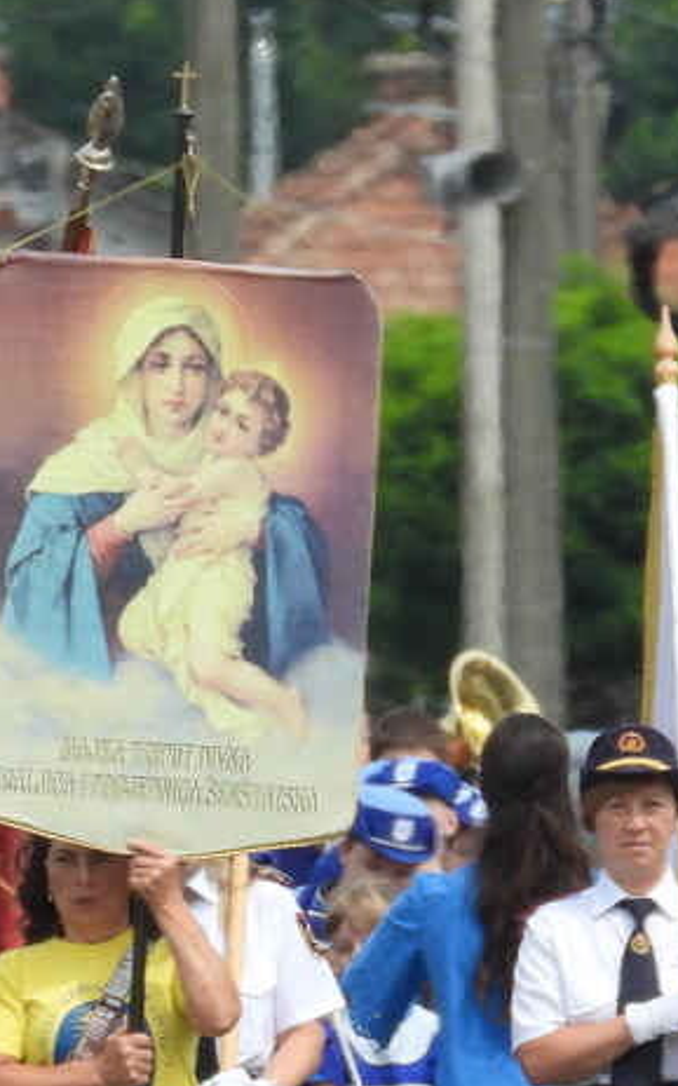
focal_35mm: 2363
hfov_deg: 0.6
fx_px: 69926
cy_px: 854
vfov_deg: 0.9
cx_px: 202
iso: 140
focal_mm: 155
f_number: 5.6
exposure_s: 1/500
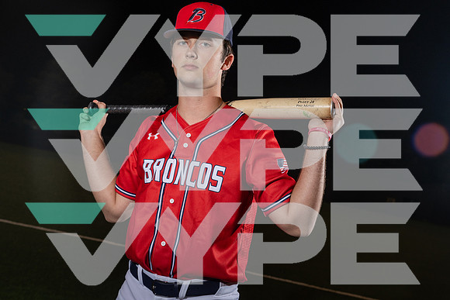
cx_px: 225
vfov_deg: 24.6
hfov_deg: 36.2
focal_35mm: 55
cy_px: 150
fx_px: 688
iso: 200
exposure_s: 1/125
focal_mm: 55
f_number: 8
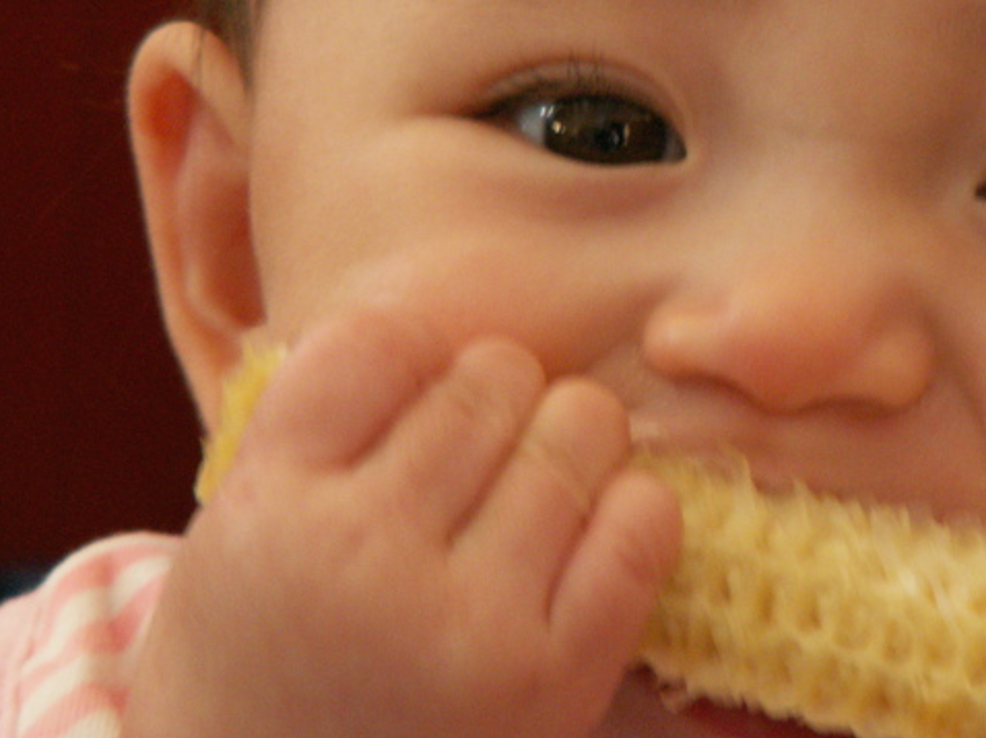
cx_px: 869
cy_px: 277
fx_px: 10306
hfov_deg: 5.5
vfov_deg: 4.1
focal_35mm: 362
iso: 160
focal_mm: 33.3
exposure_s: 1/25
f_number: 4
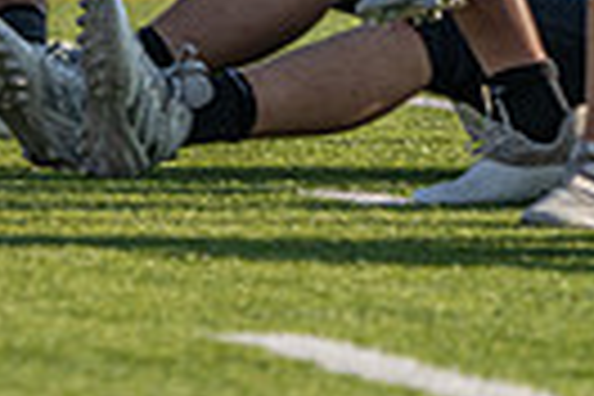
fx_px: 26398
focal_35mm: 1600
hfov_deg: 1.3
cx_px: -648
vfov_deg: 0.9
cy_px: -412
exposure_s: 1/1250
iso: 320
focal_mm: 364
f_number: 5.6
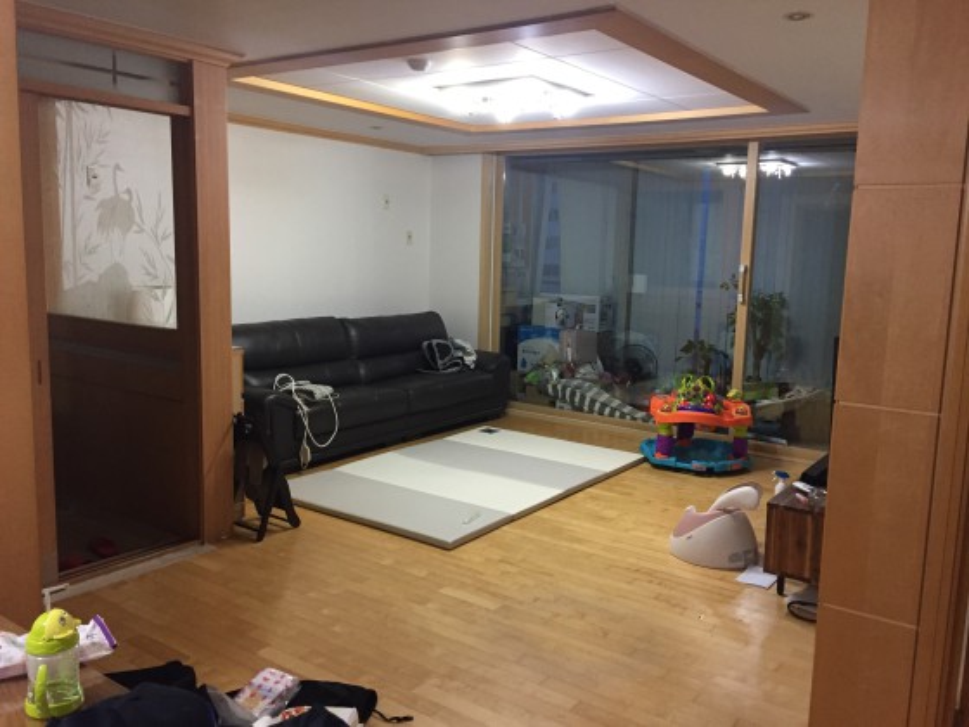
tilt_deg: -7.9
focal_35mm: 29
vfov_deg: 48.2
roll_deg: -0.6
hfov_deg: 61.7
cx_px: 484
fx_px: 812
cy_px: 364
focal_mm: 4.15
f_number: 2.2
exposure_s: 1/30
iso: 200
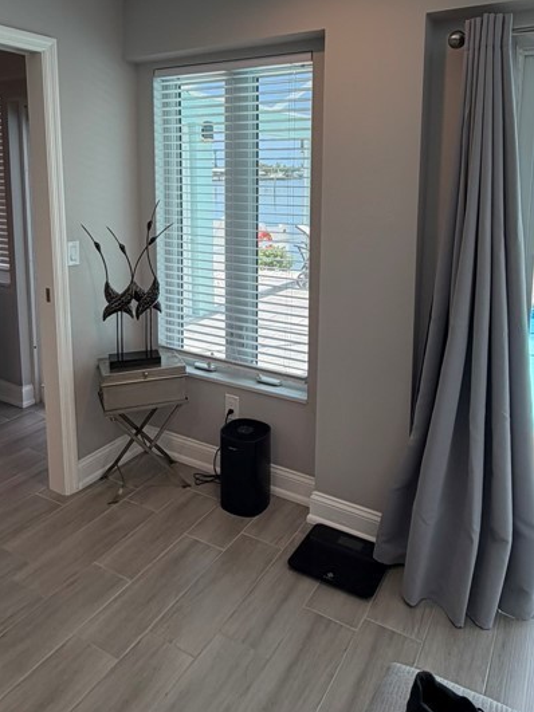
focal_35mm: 27
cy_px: 252
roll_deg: +0.4
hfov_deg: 51.3
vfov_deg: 64.1
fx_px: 556
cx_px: 255
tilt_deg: -7.6
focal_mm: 2.22
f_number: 2.2
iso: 50
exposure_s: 1/120
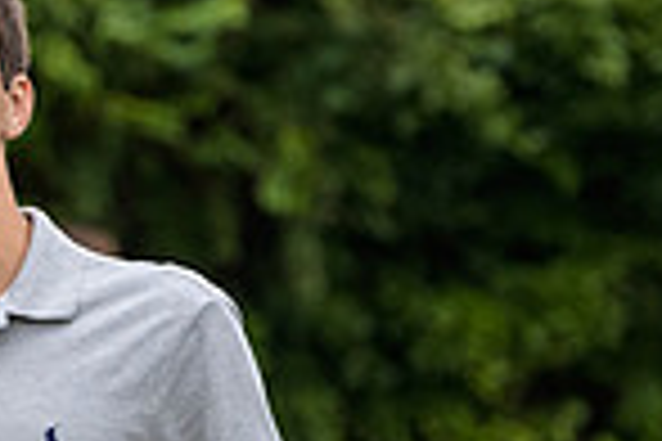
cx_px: -459
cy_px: 493
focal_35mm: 474
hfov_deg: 4.3
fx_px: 8716
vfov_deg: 2.9
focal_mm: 120
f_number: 4
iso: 800
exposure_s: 1/400
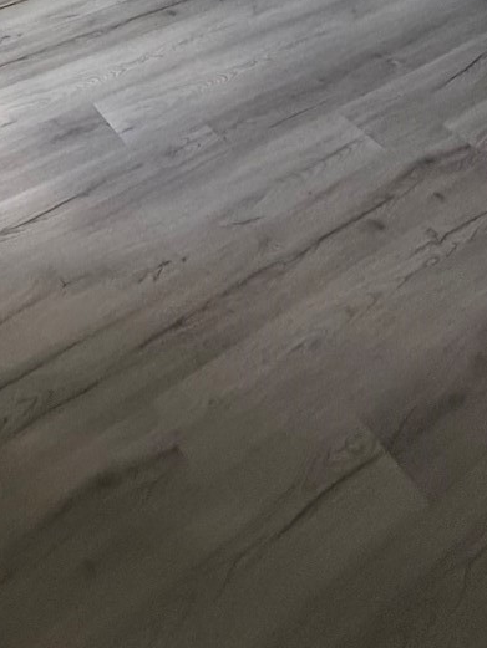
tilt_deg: -10.7
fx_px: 806
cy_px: -267
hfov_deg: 32.9
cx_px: 117
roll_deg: +2.1
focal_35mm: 43
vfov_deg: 30.3
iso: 400
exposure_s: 1/60
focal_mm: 2.22
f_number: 2.2
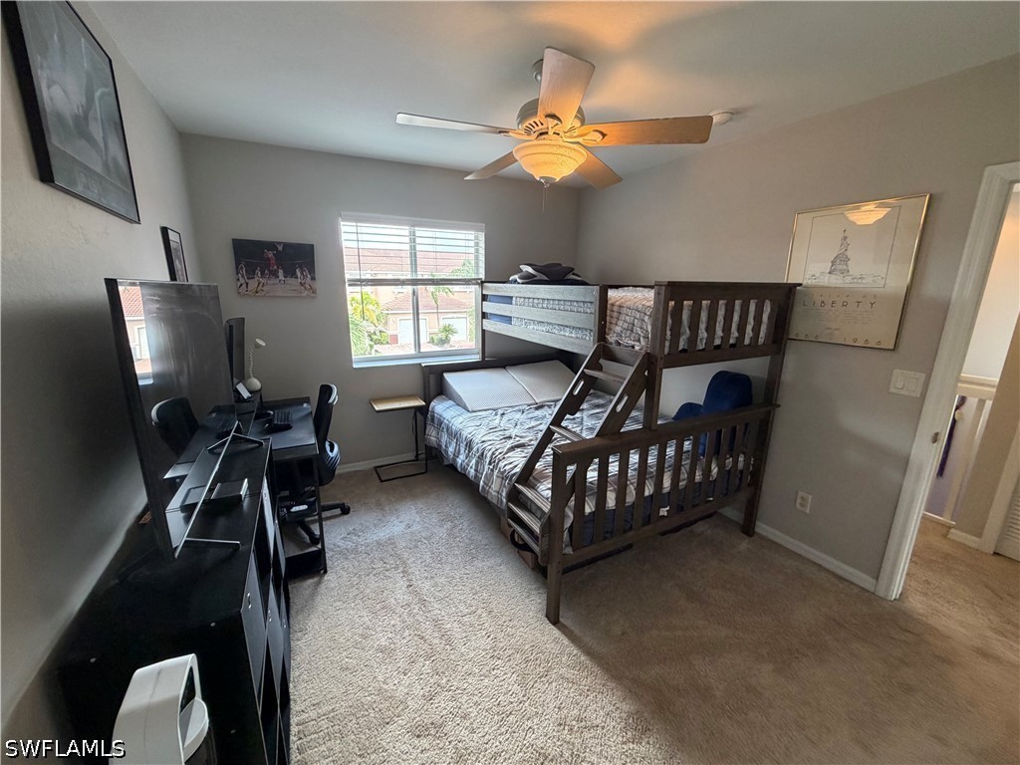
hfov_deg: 102.1
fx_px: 413
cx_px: 510
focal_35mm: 14
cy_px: 382
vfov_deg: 85.7
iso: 250
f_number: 2.2
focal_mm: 2.22
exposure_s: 1/60
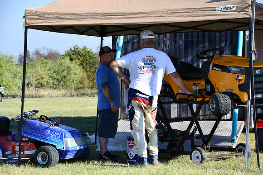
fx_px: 818
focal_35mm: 112
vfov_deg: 12.2
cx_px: 132
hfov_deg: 18.3
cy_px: 88
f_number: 8
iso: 180
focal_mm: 75
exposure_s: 1/250
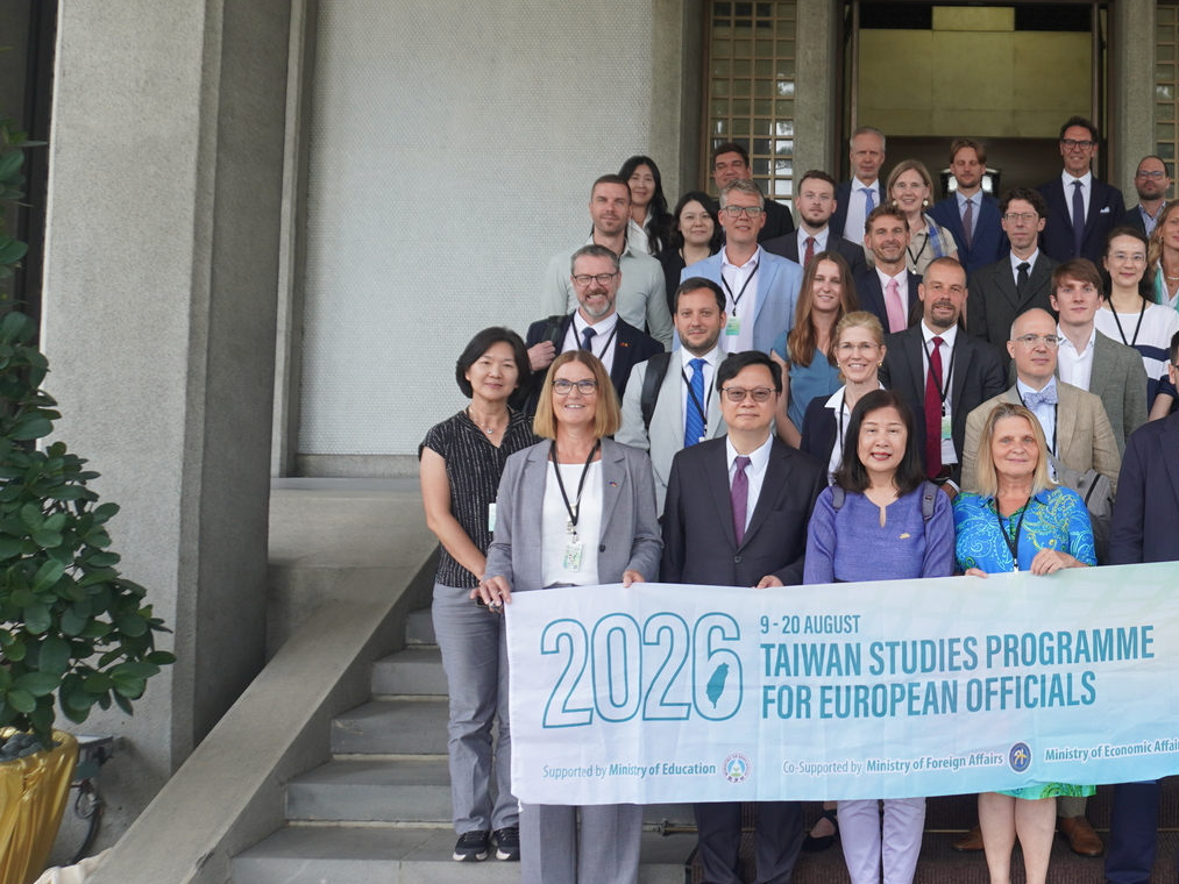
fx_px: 1397
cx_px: 992
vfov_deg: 35.0
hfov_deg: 43.0
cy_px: 348
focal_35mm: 41
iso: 200
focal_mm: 16
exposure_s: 1/160
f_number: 4
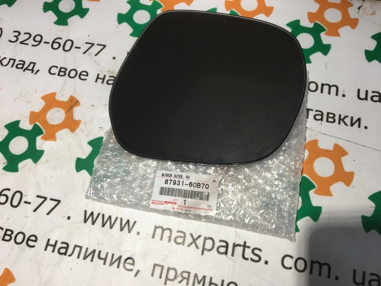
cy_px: 143
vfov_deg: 48.2
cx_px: 190
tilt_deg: -70.5
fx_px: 319
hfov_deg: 61.7
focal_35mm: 29
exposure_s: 1/50
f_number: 2.2
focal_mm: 4.15
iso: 32
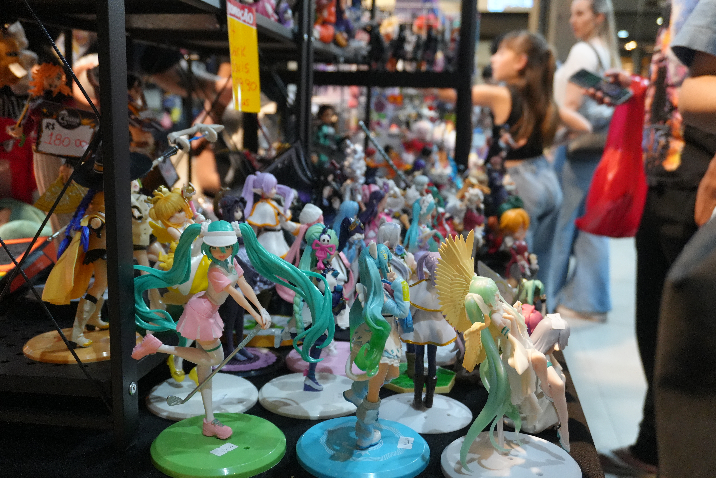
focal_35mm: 38
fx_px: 746
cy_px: 239
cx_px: 358
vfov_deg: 35.5
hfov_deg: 51.3
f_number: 4.5
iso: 3200
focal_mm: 25
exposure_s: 1/160
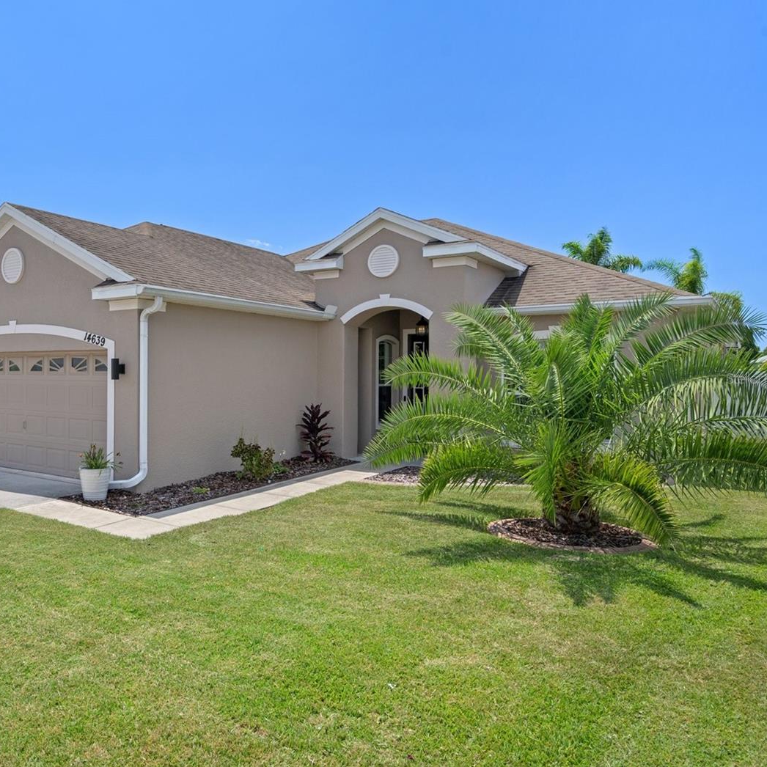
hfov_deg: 58.2
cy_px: 378
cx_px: 205
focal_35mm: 26
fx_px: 652
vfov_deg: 60.9
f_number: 8
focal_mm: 20
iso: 320
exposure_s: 1/160
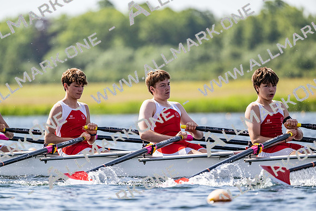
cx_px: 158
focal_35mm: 400
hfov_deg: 5.2
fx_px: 3512
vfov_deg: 3.4
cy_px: 106
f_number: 4.5
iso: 320
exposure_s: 1/2500
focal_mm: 400
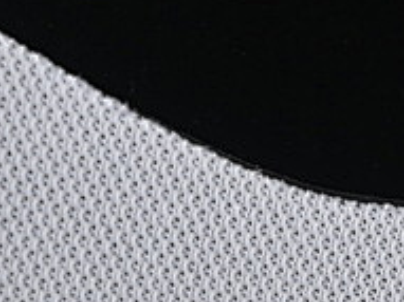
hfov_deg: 4.9
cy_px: 443
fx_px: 4759
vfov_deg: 3.6
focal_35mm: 408
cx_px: 406
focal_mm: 50
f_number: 7.1
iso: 160
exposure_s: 1/80
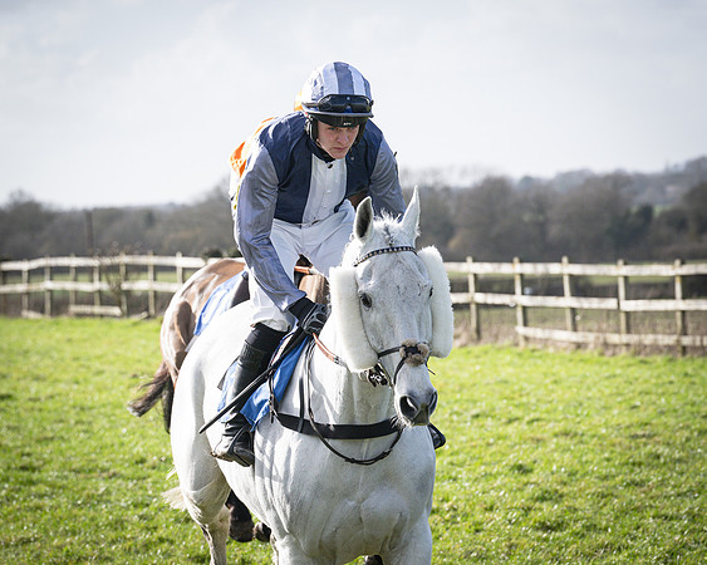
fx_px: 4476
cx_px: 469
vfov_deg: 7.2
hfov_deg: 9.0
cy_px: 253
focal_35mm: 214
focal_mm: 115
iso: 400
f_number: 5
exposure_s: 1/1250
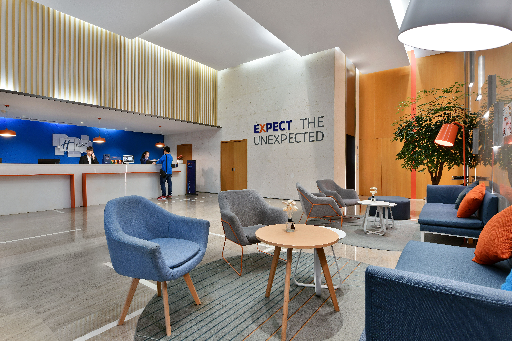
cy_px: 170
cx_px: 256
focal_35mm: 18
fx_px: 256
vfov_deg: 67.4
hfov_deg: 90.0
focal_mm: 18
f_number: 11
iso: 200
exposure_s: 1/1.6
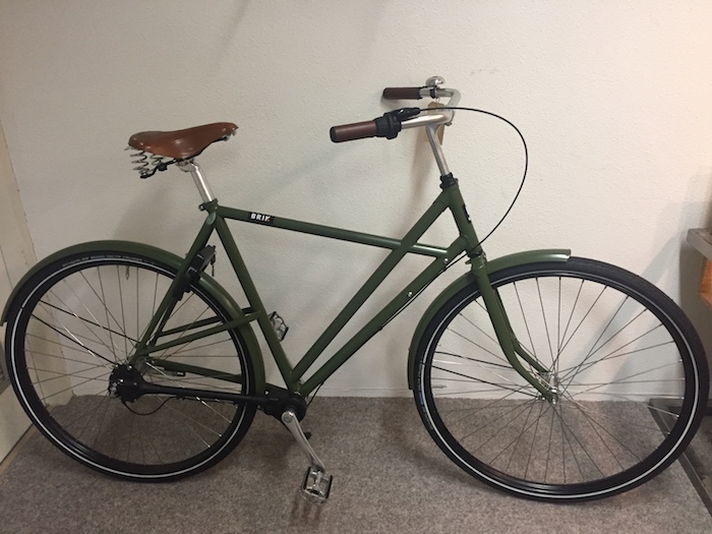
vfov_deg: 48.2
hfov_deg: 61.7
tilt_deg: -23.7
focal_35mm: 29
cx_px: 356
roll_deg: +1.3
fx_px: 596
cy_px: 267
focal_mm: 4.15
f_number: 2.2
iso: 200
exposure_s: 1/33
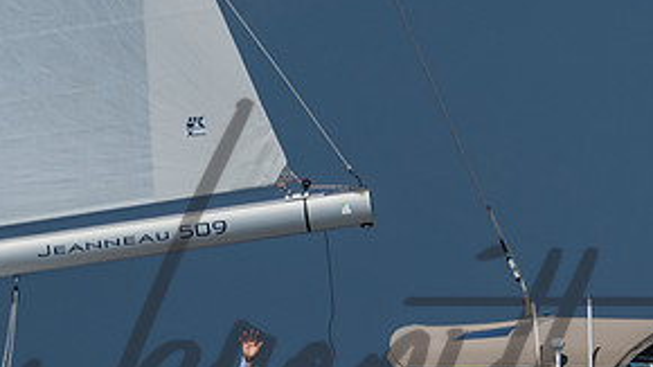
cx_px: 384
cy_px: -214
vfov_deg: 1.1
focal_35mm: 1107
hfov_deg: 2.0
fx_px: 19164
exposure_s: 1/640
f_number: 6.3
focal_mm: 200
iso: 160
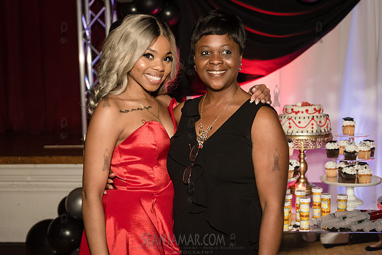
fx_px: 531
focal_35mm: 50
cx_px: 191
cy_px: 128
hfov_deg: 39.6
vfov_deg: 27.0
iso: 2000
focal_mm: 50
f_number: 3.5
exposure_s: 1/250
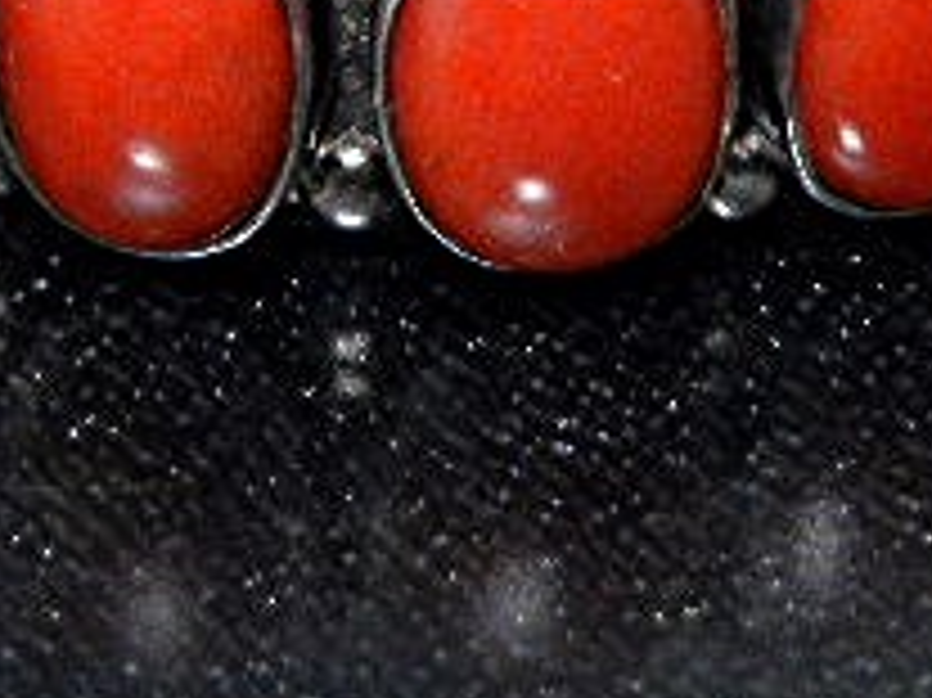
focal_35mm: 210
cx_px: 351
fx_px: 5651
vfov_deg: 7.0
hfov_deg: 9.4
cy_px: -351
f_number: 8.2
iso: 800
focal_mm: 12.2
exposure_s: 1/30
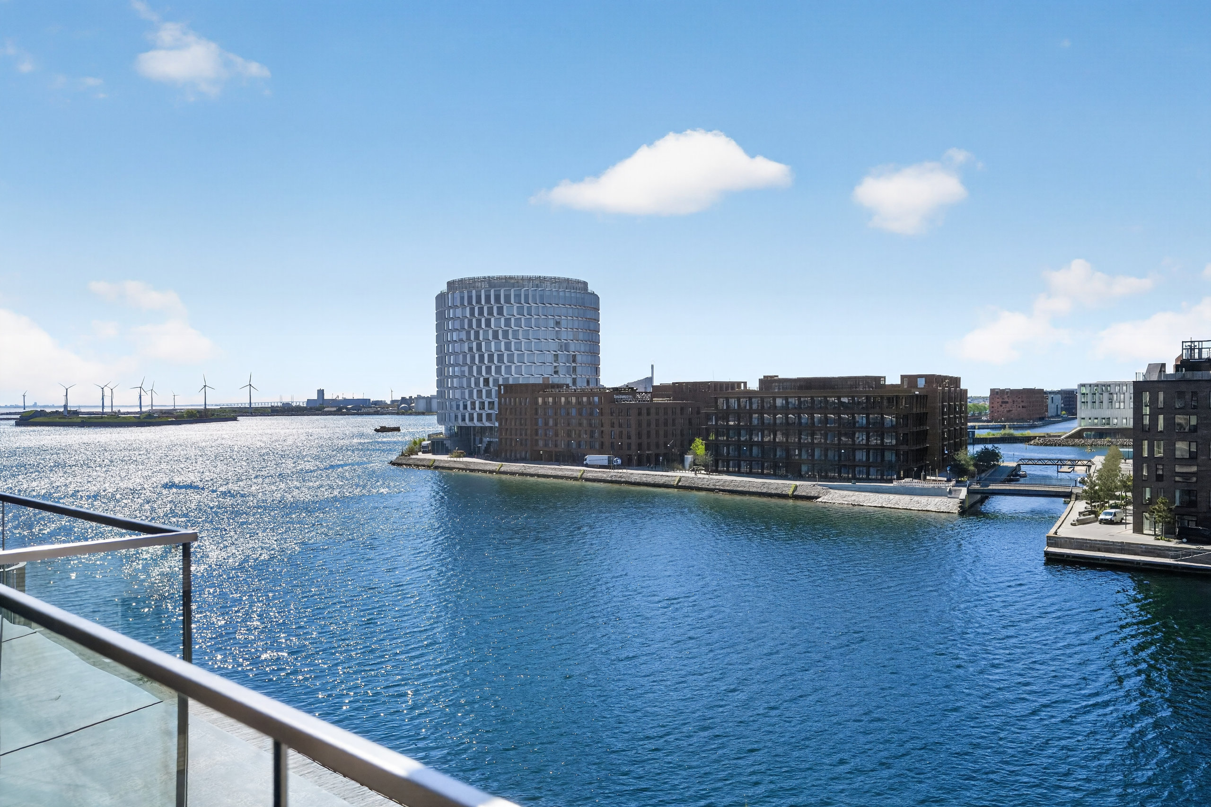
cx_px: 606
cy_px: 404
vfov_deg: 43.6
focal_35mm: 30
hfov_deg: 61.9
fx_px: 1009
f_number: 7.1
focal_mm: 30
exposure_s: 1/1250
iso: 400
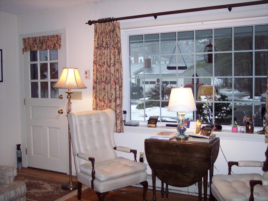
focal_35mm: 39
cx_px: 134
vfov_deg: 36.8
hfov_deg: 47.9
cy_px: 100
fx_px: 302
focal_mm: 8
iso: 140
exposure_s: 1/60
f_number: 2.8
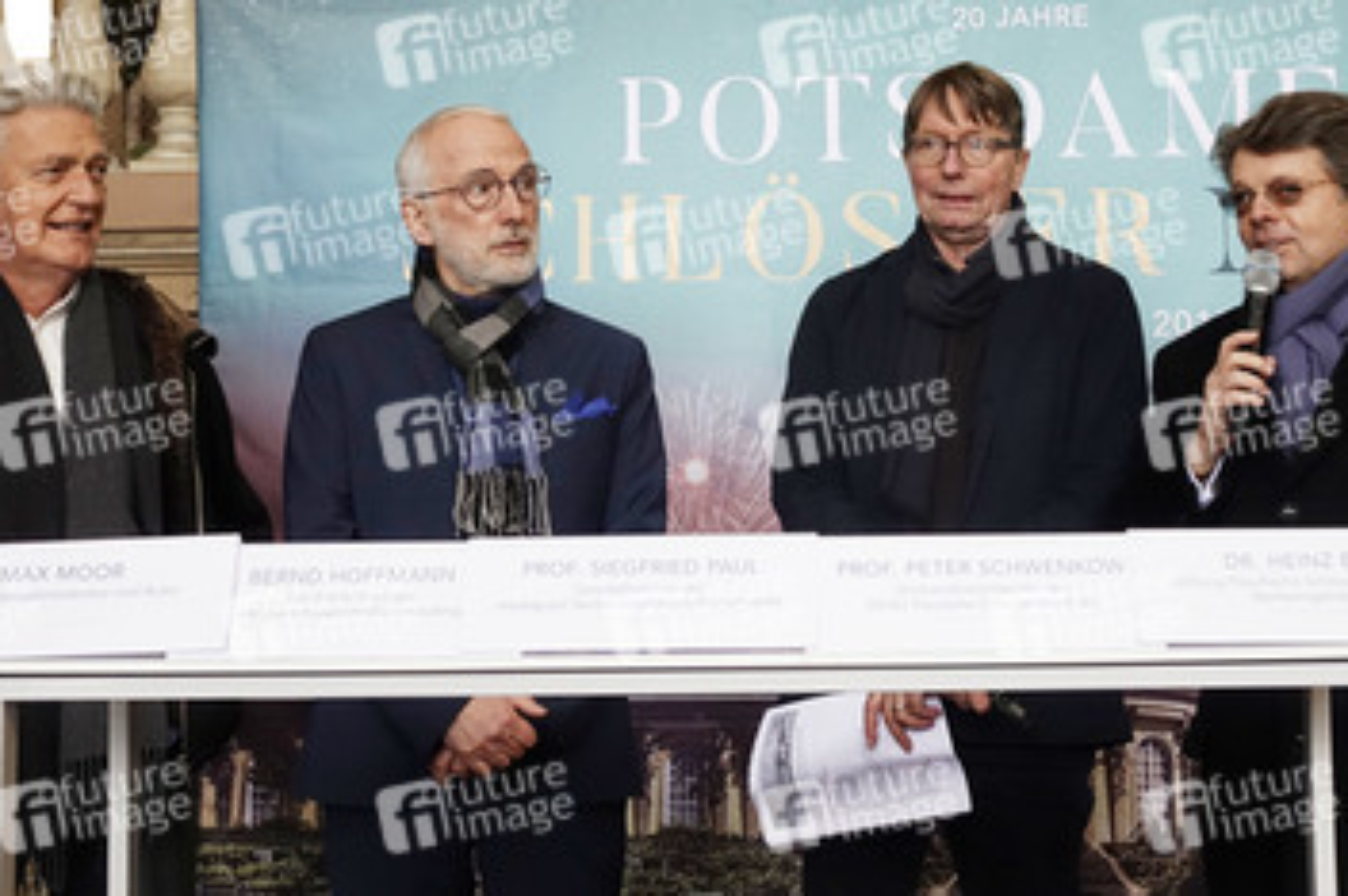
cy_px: 329
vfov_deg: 22.9
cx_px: 756
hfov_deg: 33.9
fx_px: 2207
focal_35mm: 59
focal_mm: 16.76
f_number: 4.5
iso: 800
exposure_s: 1/80
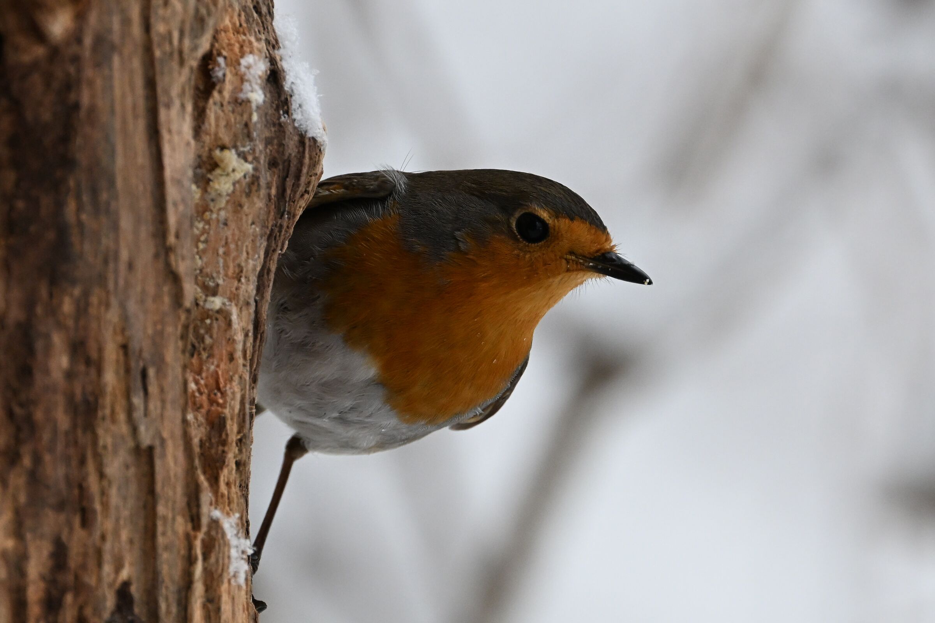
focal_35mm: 600
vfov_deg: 2.3
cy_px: 312
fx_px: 15582
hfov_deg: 3.4
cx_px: 468
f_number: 6.3
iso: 1600
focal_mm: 400
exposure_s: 1/200
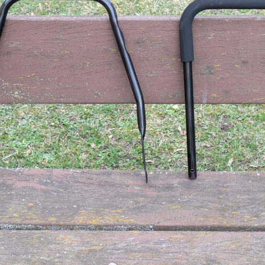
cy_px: 121
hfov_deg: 18.8
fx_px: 797
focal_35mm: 92
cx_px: 192
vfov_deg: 18.9
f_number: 1.89
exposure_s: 1/210
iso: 46
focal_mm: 5.43
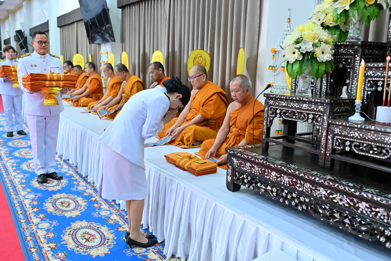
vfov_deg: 41.1
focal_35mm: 32
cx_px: 196
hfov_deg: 58.7
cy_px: 130
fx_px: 348
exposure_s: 1/125
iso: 3200
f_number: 4
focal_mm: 32
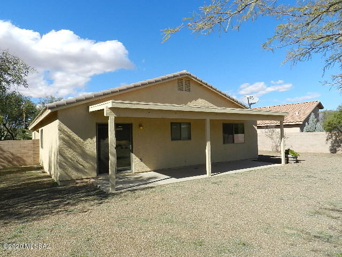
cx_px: 171
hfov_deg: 73.9
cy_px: 128
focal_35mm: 23
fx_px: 227
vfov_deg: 58.9
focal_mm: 4
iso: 160
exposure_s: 1/800
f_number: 4.5
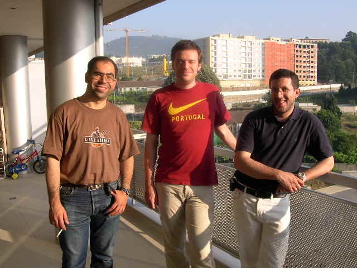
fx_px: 392
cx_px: 178
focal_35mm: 38
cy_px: 134
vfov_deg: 37.7
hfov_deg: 49.0
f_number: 7.6
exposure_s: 1/94.2
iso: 100
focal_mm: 8
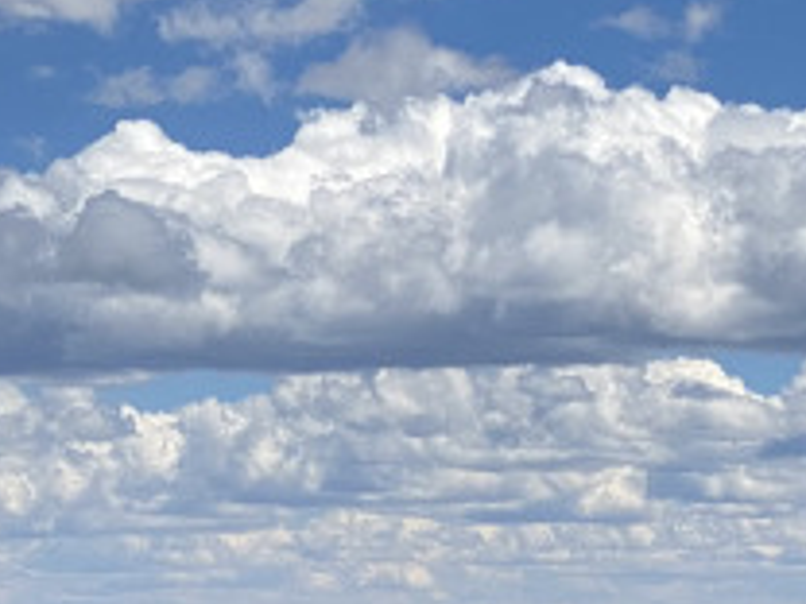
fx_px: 4657
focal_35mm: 200
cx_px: 372
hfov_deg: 9.9
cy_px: 639
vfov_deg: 7.4
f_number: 2
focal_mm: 6
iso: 20
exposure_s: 1/2283
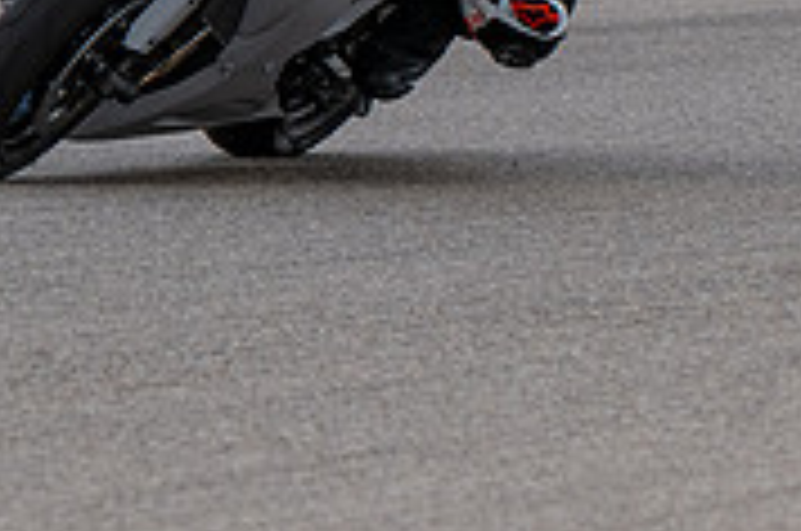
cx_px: 328
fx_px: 26296
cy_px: 18
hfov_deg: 1.7
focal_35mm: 1184
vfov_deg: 1.2
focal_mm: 250
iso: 320
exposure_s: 1/1250
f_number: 5.6
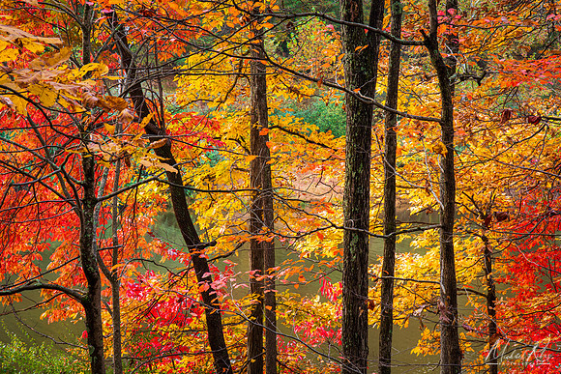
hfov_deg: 23.0
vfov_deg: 15.5
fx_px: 1377
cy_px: 180
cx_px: 292
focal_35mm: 88
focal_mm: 85
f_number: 13
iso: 100
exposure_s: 1/4
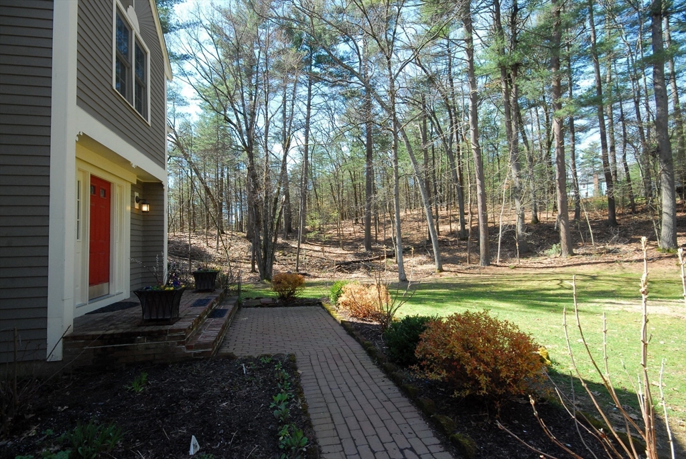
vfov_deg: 69.8
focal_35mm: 17
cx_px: 343
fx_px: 329
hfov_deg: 92.4
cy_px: 230
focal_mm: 11.5
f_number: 11
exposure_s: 1/60
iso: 500
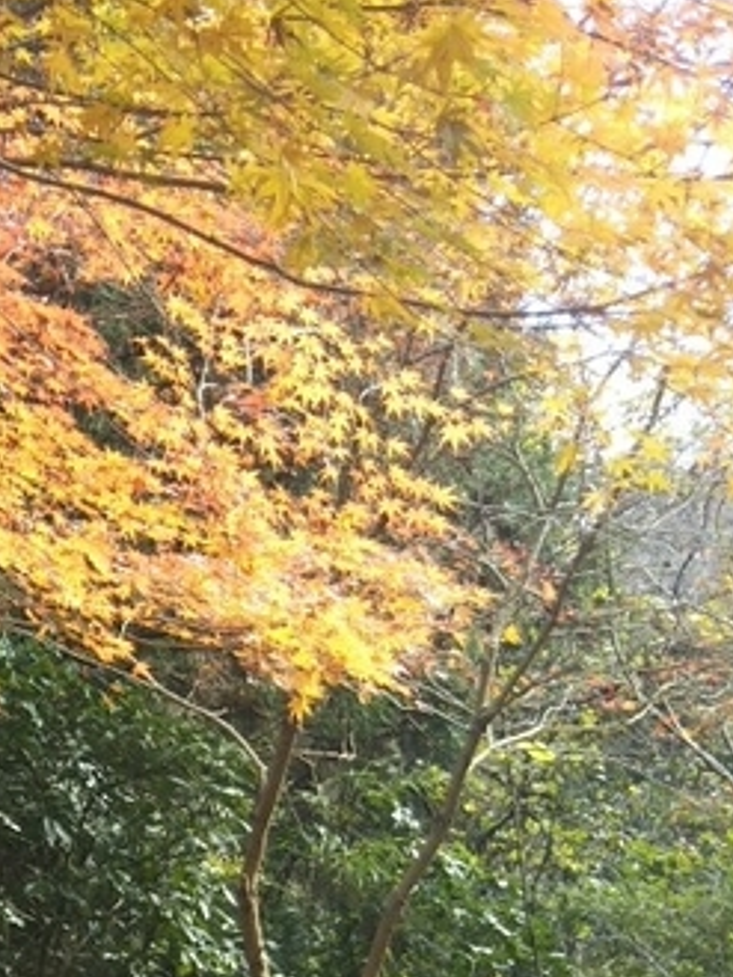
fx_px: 2060
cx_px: -128
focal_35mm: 73
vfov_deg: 24.5
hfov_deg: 19.1
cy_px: 1125
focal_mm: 4
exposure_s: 1/120
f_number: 2.2
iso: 40
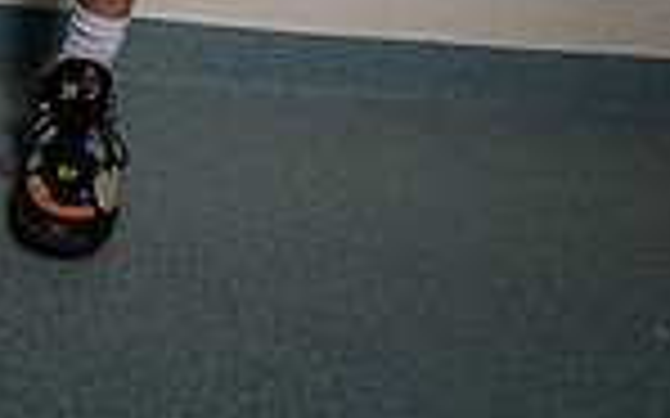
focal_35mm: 77
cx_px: 157
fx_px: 1405
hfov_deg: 26.4
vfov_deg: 13.0
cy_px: -580
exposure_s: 1/200
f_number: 5.6
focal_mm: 25
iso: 320
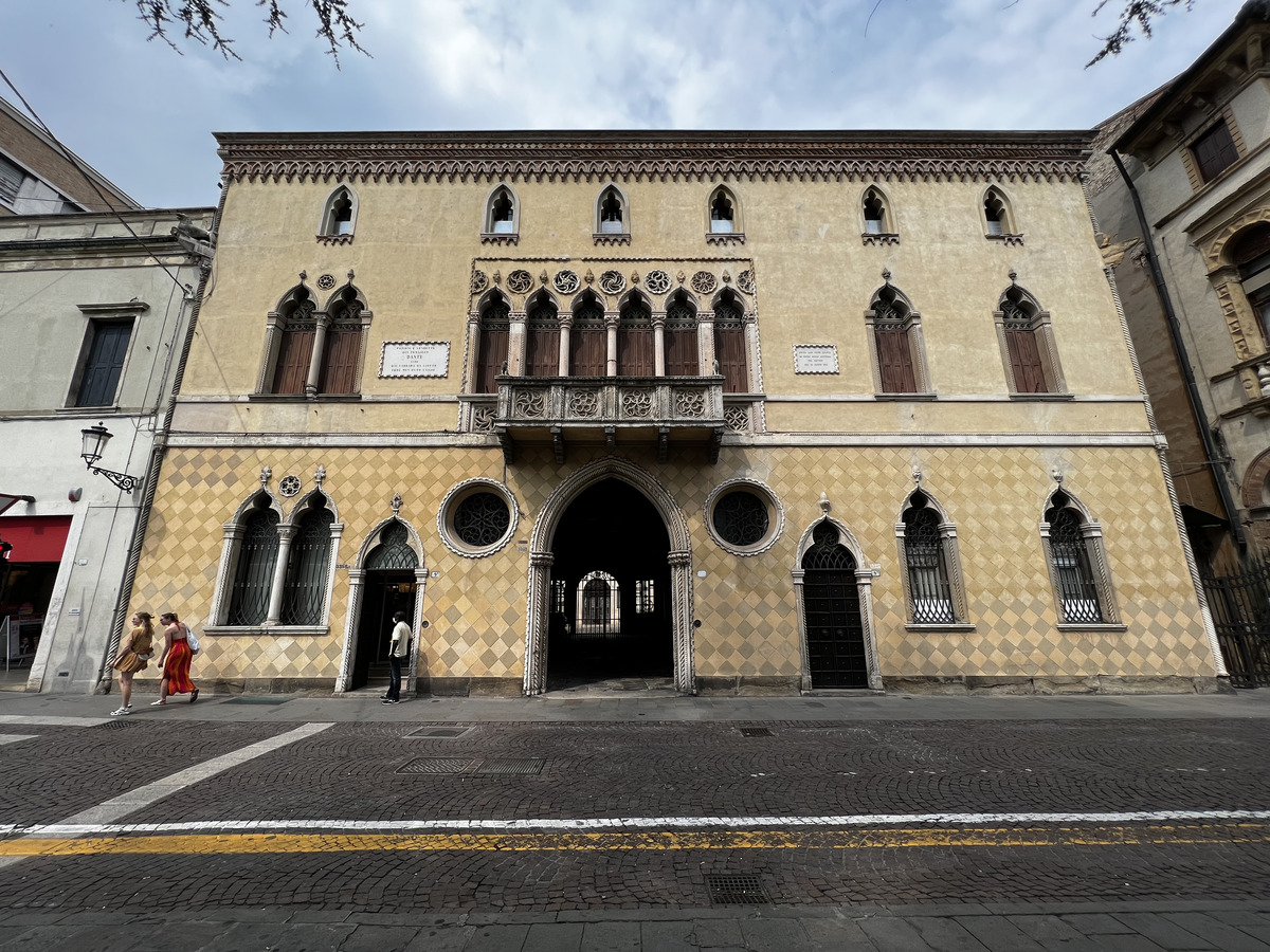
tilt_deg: +14.6
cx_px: 635
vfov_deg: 89.9
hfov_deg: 106.2
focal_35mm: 13
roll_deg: +0.8
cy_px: 476
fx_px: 477
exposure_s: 1/840
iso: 32
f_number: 1.8
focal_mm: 1.57
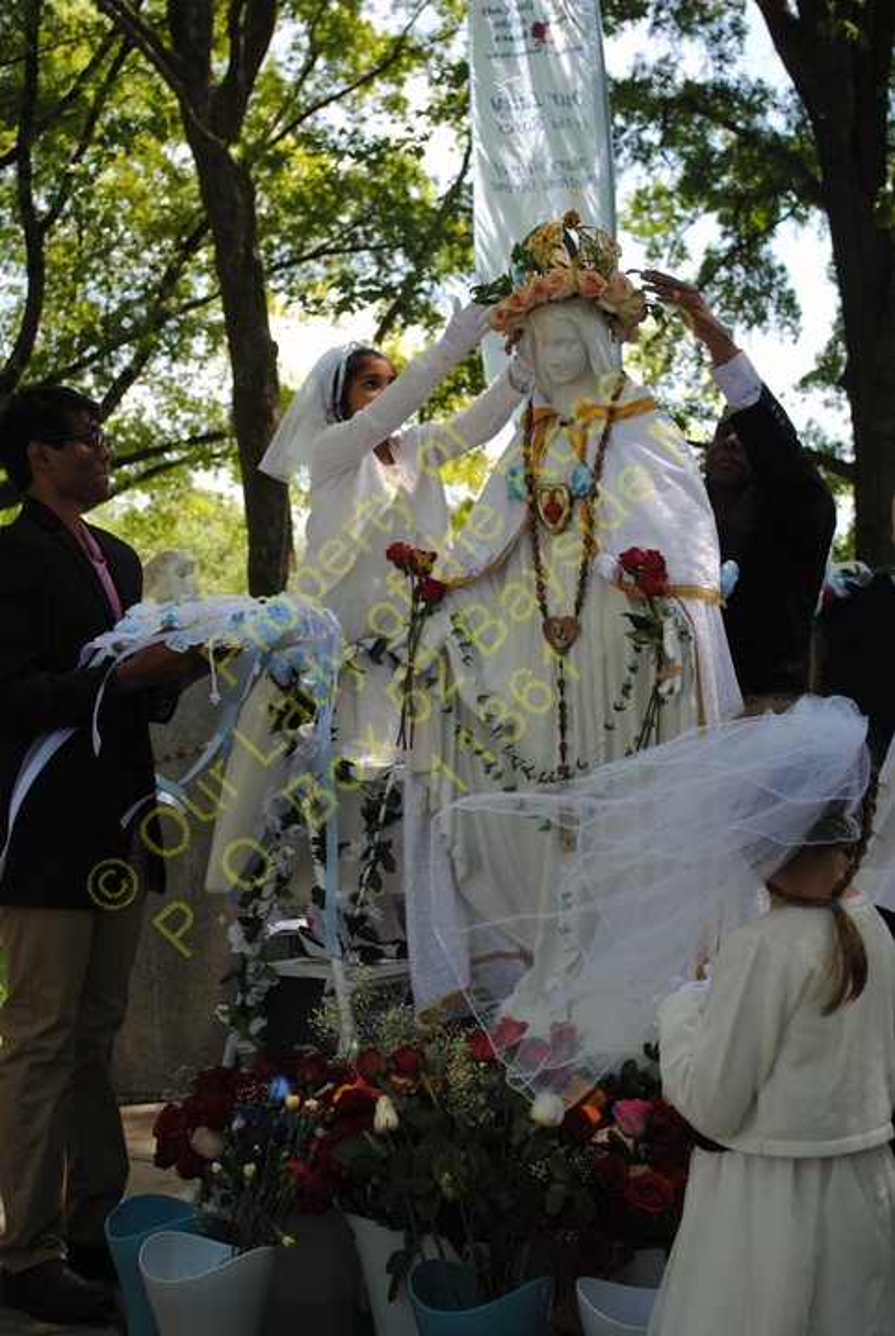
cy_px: 668
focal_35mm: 63
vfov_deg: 31.9
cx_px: 448
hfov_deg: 21.6
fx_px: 2342
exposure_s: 1/125
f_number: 5.6
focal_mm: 42
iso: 100
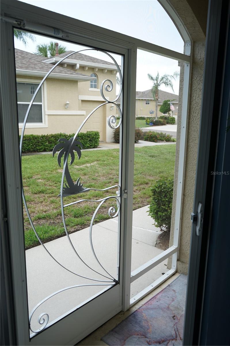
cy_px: 173
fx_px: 278
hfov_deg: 44.9
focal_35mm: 29
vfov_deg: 63.7
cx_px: 115
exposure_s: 1/60
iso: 100
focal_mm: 29
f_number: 6.3
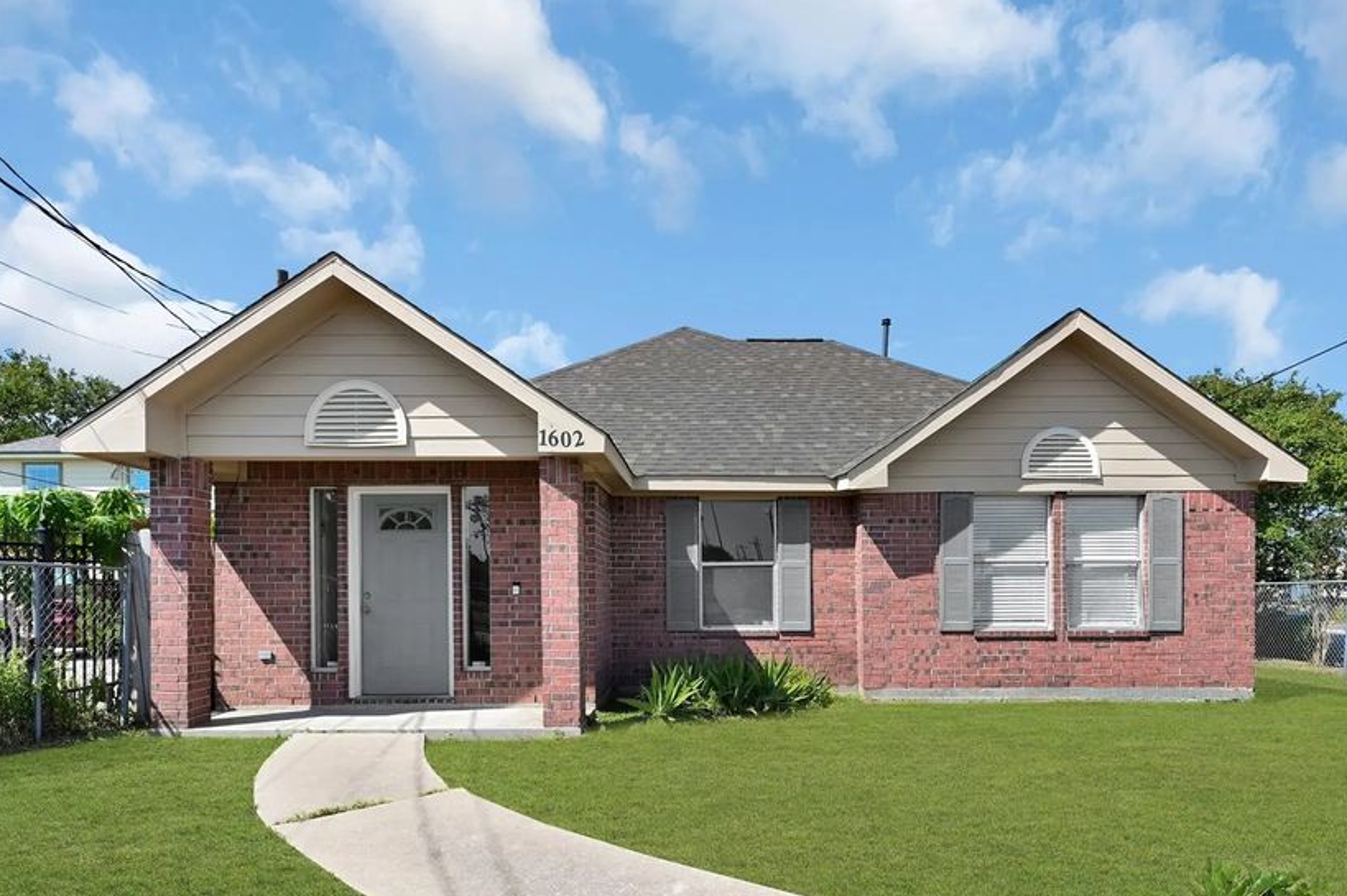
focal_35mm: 21
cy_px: 547
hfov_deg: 82.2
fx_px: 771
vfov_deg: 59.7
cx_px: 706
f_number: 16
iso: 1000
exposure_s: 1/400
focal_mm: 16.5
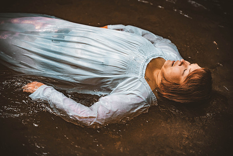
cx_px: 116
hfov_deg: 19.5
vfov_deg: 13.0
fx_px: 680
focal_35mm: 105
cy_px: 78
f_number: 2.8
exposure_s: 1/400
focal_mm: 105
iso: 1000
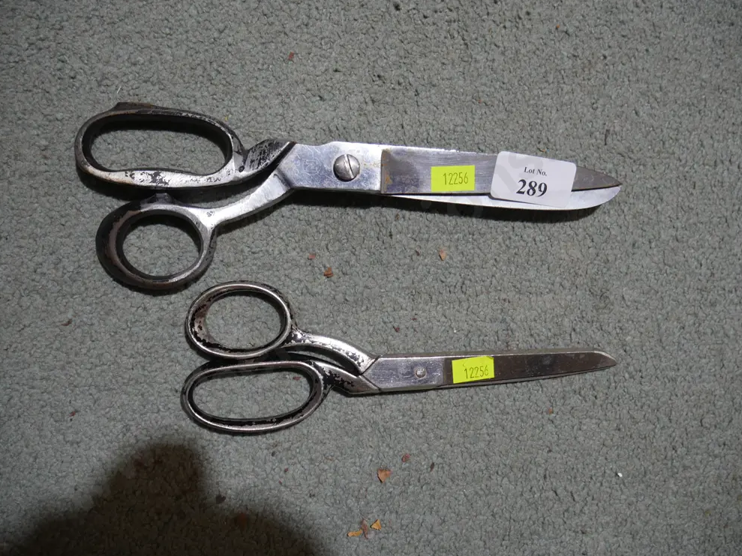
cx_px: 375
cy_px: 274
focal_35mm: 29
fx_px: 622
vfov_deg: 48.2
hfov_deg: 61.7
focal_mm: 14
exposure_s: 1/60
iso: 250
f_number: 3.5
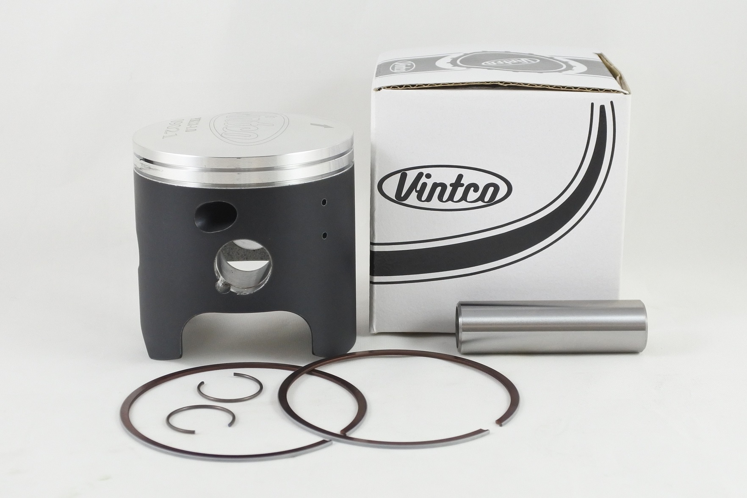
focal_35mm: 39
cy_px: 249
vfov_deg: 34.2
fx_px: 809
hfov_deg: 49.6
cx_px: 374
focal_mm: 14.7
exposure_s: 1/125
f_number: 4.2
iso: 560
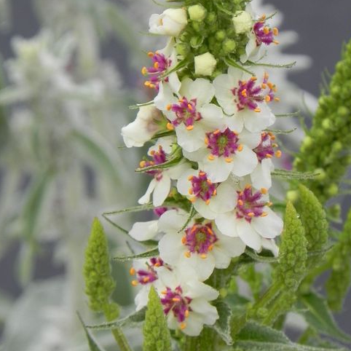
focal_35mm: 427
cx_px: 190
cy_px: 100
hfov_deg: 4.1
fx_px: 4898
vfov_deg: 4.1
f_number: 5
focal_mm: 51.8
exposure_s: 1/125
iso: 160
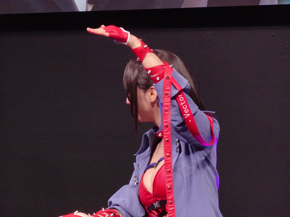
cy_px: 108
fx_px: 2337
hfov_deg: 7.1
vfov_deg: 5.3
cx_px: 145
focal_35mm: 279
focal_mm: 45.14
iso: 800
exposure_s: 1/125
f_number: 6.3
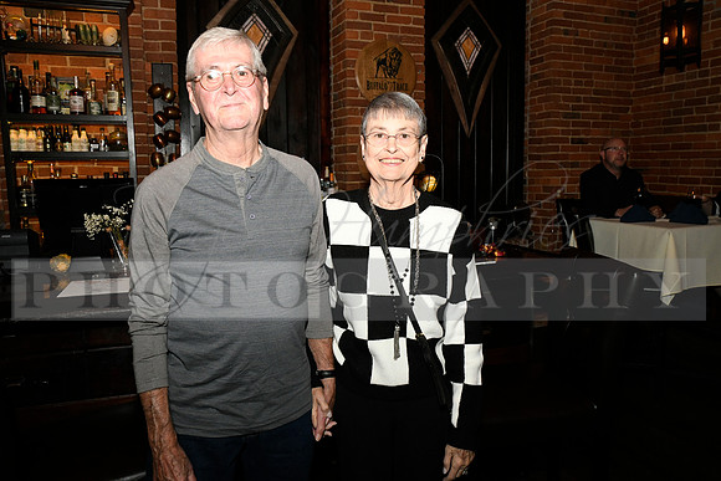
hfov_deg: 60.3
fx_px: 621
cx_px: 360
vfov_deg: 42.3
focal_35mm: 31
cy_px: 240
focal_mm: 31
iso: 6400
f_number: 11
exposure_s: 1/60
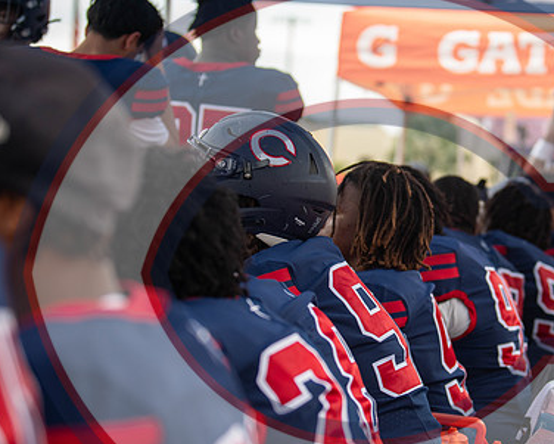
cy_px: 273
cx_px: 389
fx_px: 1935
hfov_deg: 16.2
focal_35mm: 118
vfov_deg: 13.1
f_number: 2.8
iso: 360
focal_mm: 70
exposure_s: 1/1000
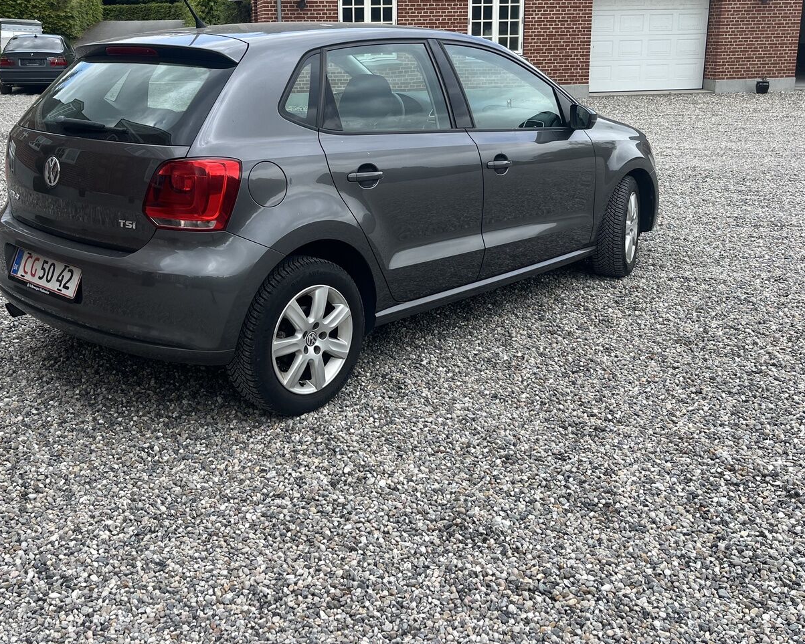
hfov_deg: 50.1
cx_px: 349
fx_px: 858
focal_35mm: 36
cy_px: 221
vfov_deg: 40.7
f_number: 1.6
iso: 50
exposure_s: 1/1086
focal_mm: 5.1
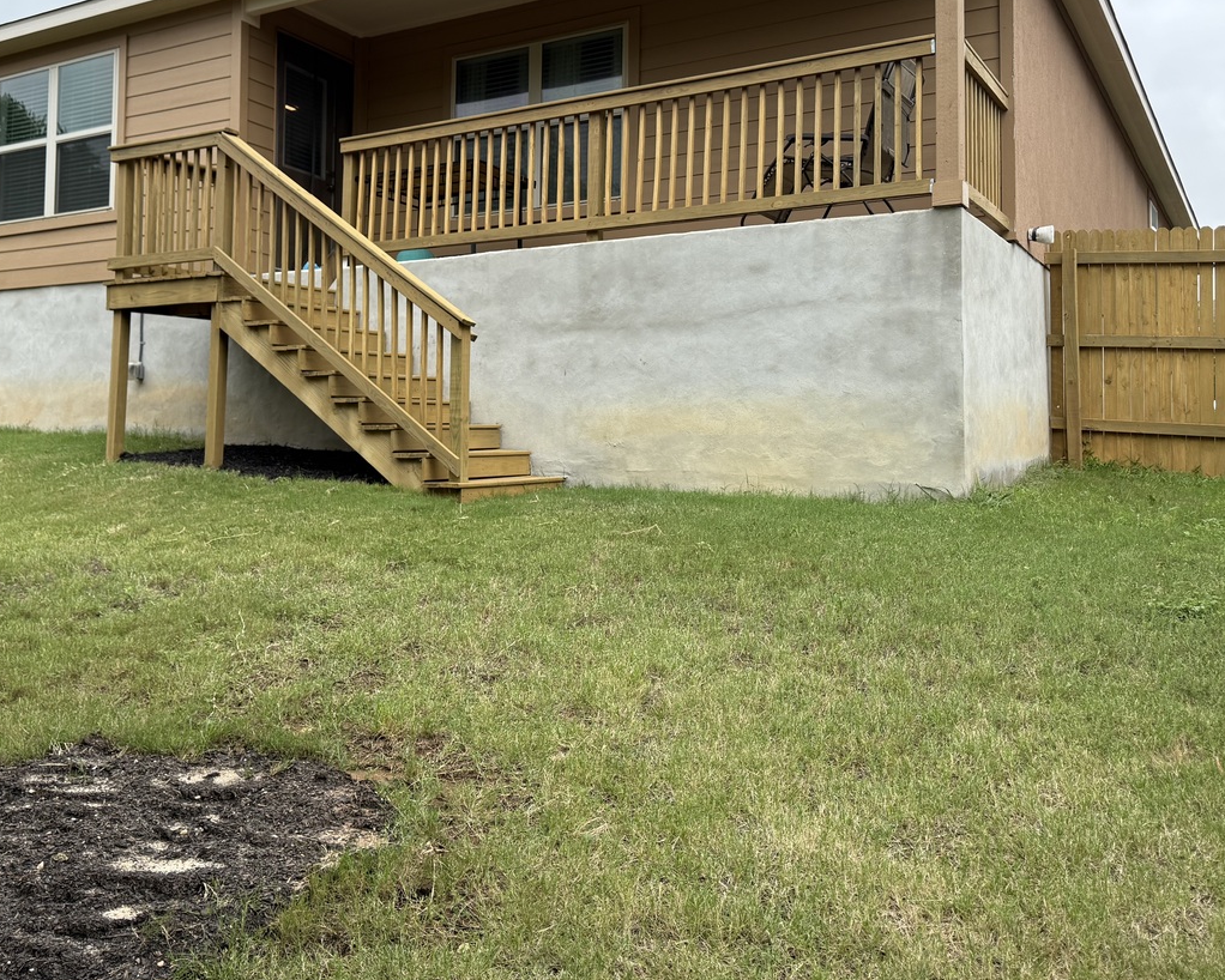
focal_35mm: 33
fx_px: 1197
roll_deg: -1.1
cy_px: 373
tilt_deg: +4.9
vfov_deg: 44.2
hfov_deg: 54.0
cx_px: 519
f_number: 1.78
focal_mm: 6.76
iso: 100
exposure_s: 1/2110
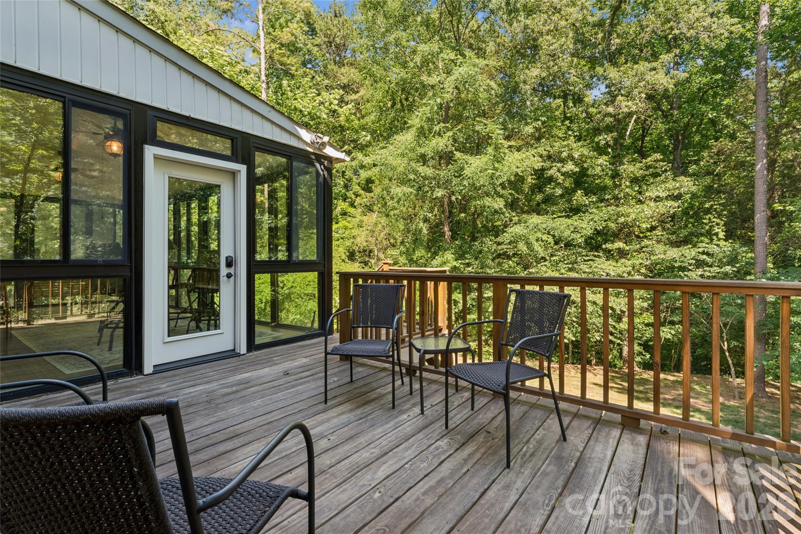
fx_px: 369
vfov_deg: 71.7
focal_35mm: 17
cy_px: 267
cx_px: 400
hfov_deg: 94.6
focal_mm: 16.6
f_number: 22
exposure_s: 1/2.5
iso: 100
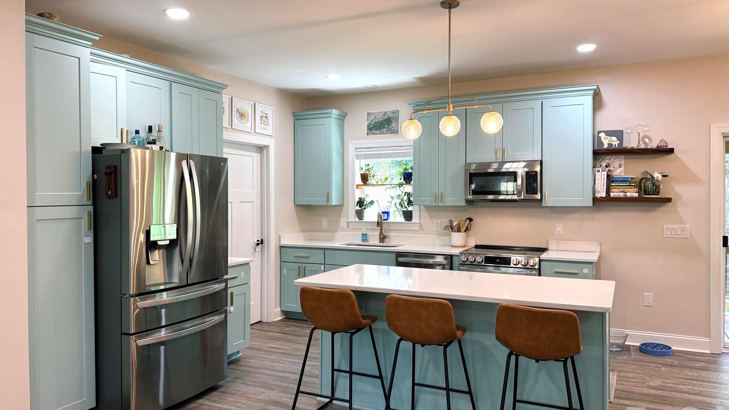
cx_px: 368
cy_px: 197
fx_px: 522
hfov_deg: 69.9
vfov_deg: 42.9
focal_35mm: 27
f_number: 1.78
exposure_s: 1/120
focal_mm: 6.76
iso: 160
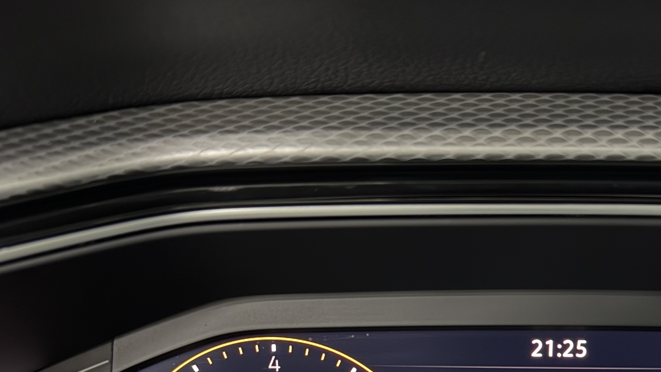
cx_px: 482
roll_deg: +0.6
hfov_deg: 40.4
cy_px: 460
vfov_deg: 21.9
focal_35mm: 50
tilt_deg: -25.5
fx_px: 876
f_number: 1.78
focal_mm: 6.76
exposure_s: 1/13
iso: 1000
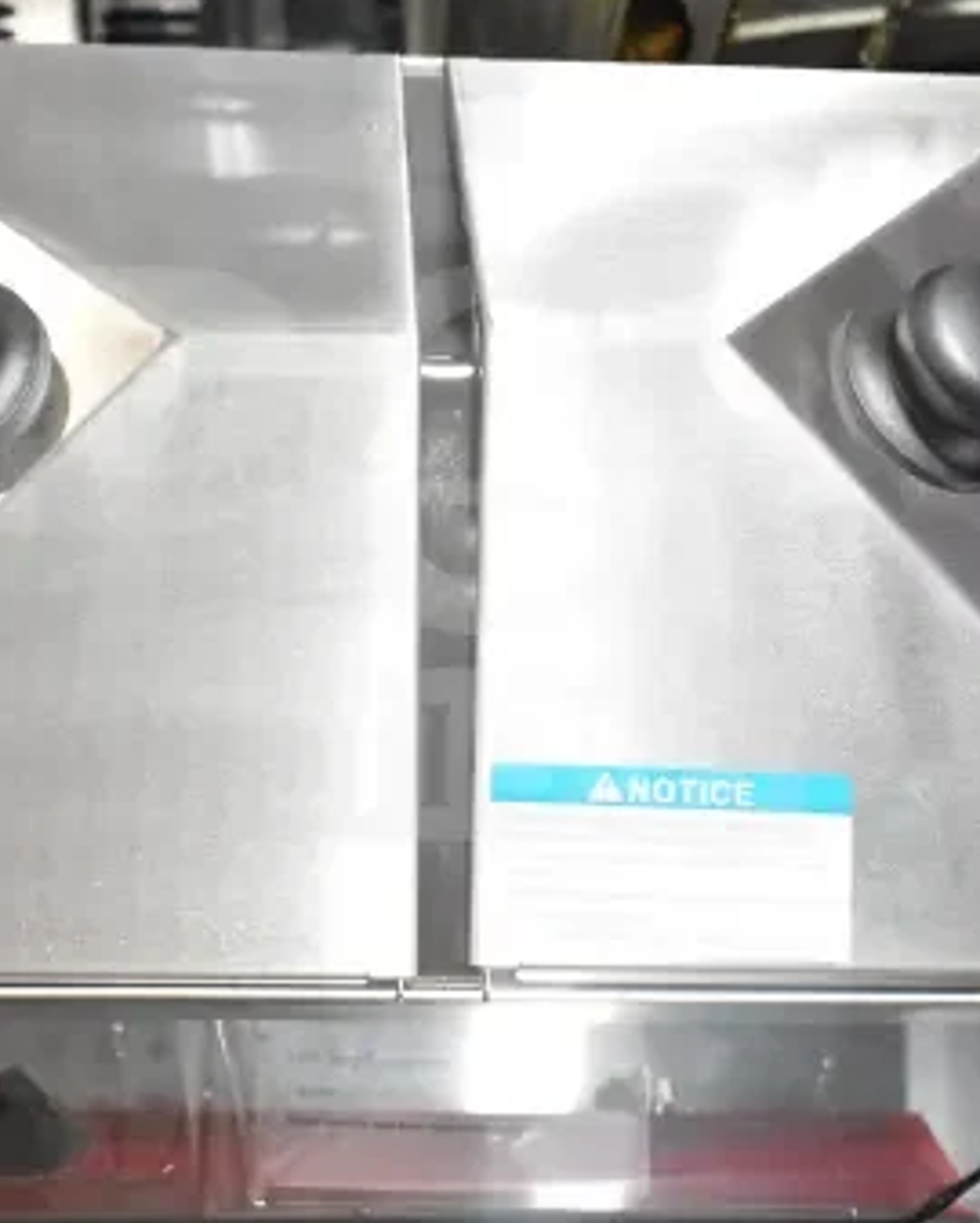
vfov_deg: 33.5
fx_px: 2028
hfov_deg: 27.1
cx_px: 396
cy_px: 553
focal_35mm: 56
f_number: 5
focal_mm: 22
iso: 1600
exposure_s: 1/100
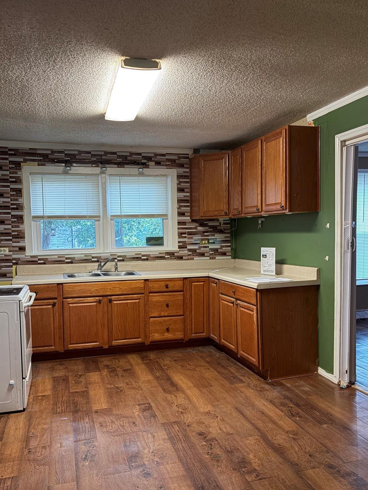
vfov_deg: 59.9
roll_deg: +2.1
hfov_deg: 46.8
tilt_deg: -3.5
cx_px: 183
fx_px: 425
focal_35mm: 30
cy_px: 263
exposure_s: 1/60
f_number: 1.6
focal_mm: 5.96
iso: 200
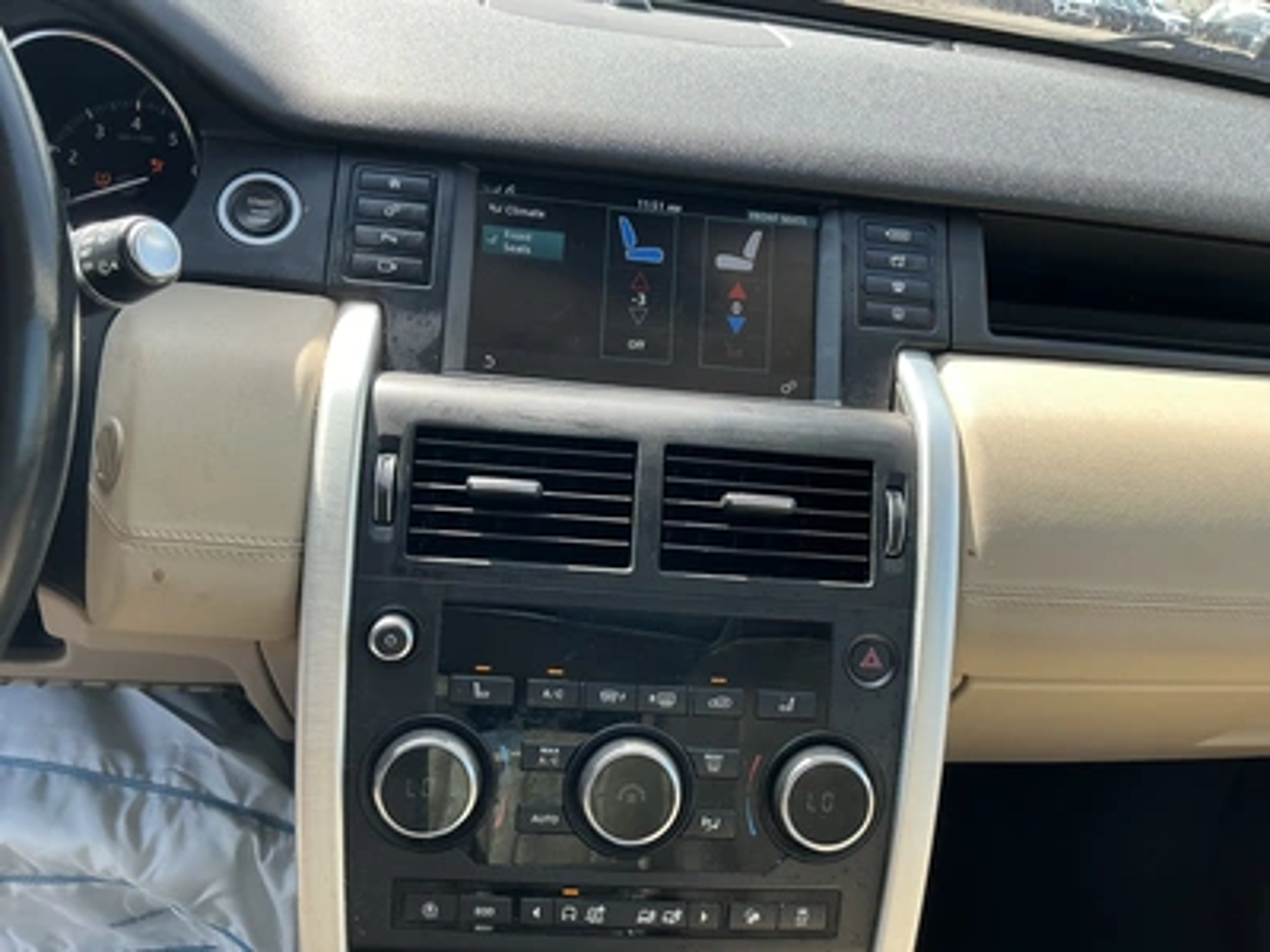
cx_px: 635
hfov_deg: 63.4
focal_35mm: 28
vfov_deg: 49.7
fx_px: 1027
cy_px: 476
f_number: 1.8
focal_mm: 3
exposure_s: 1/122
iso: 20
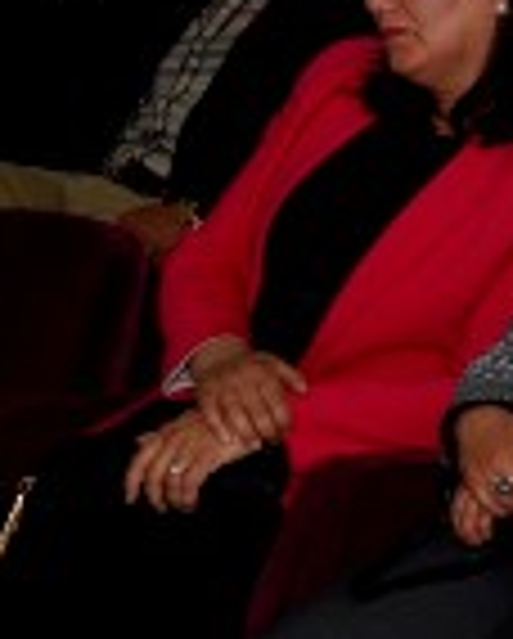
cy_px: 317
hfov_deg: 6.2
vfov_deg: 8.1
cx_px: 1364
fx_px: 4488
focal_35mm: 237
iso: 320
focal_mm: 56
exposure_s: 1/60
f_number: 9
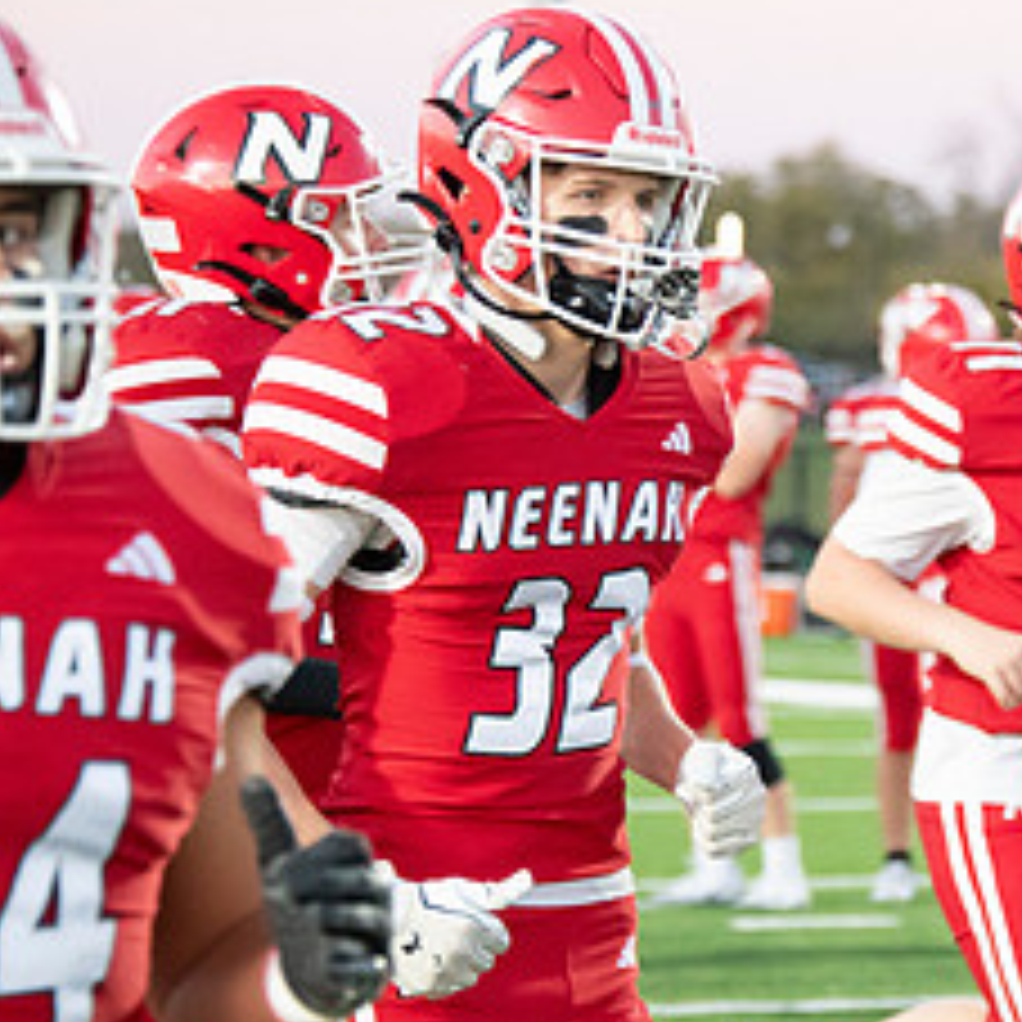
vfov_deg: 6.5
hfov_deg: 6.4
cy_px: 592
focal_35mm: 271
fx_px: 9052
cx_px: 1049
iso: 8000
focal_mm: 125
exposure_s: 1/500
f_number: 5.6
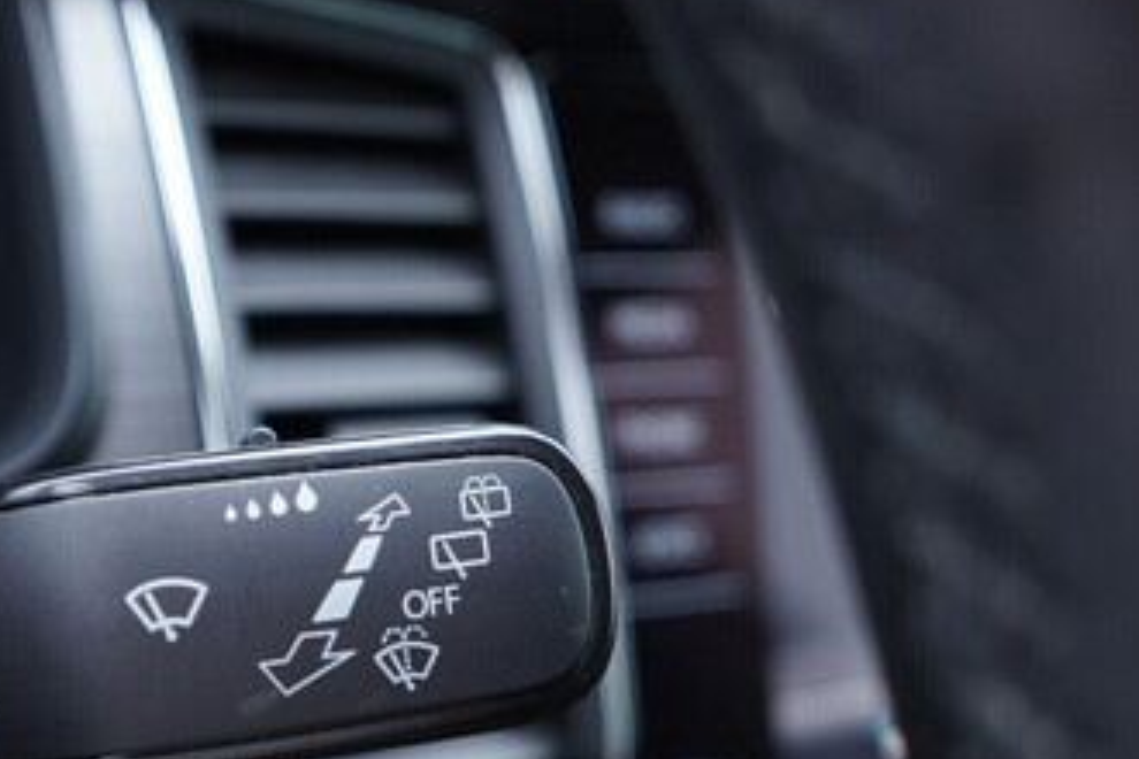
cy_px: 530
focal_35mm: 60
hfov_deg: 32.4
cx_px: 204
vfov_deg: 22.5
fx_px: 1898
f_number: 2.8
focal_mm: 24
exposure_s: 1/40
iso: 400
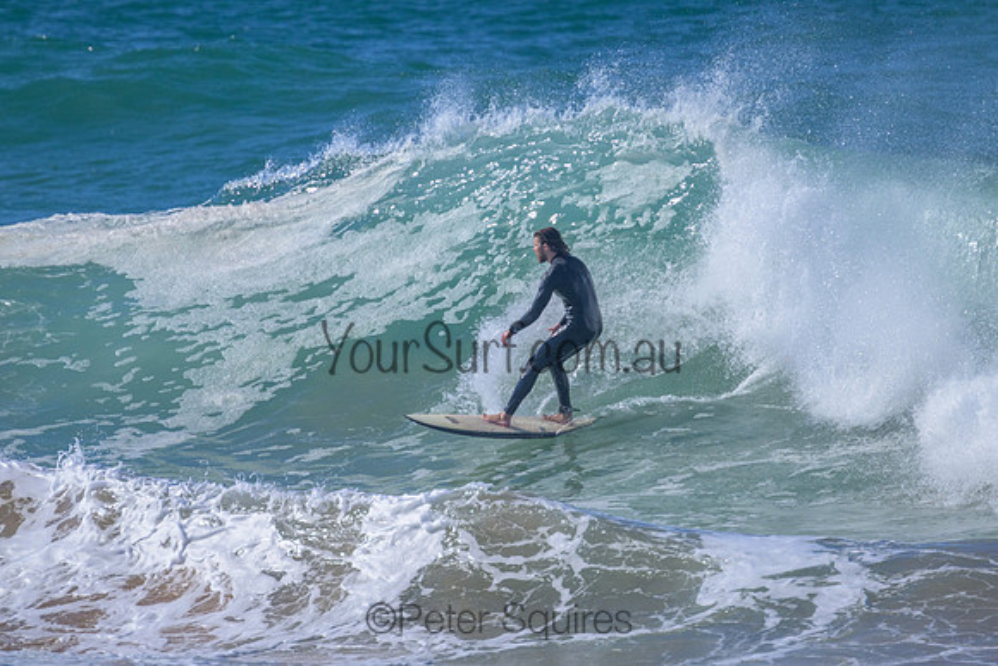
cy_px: 333
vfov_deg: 1.7
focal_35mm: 800
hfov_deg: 2.6
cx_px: 499
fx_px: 22182
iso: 1250
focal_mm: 800
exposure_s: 1/2000
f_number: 11
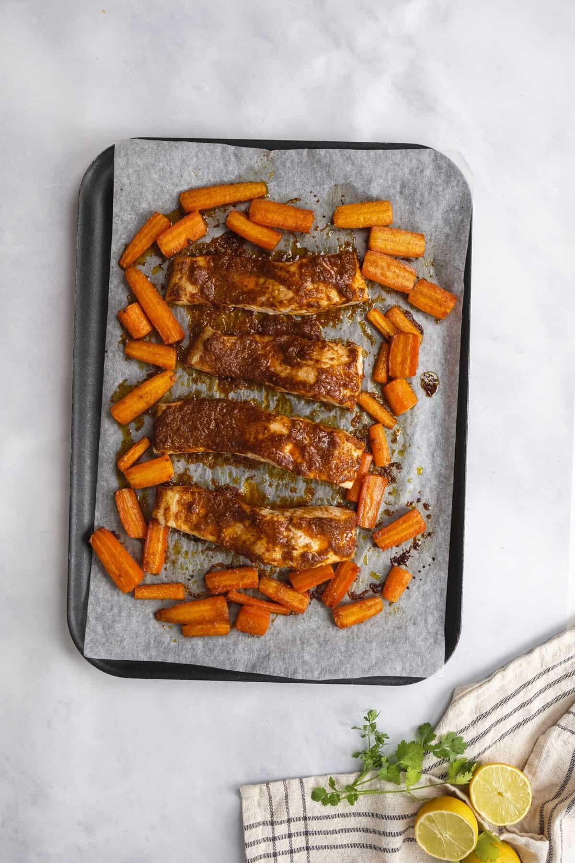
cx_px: 288
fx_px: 719
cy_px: 432
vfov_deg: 61.9
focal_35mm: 30
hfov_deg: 43.6
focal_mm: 20
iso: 400
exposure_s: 1/50
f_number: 4
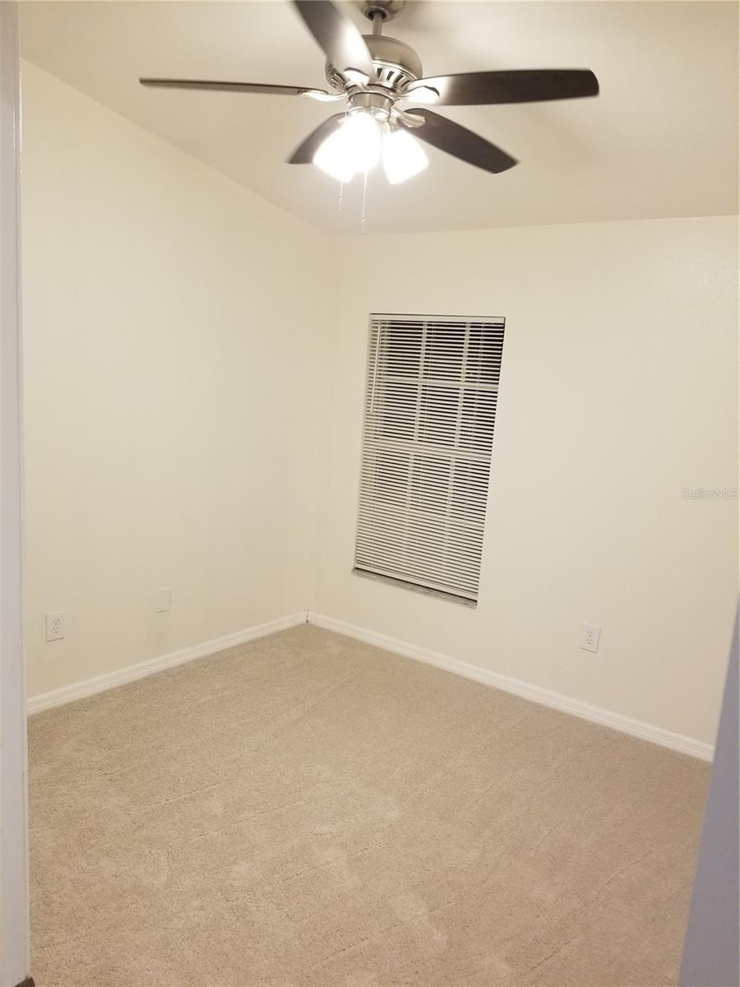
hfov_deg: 53.1
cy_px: 494
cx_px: 370
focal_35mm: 26
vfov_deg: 67.3
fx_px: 741
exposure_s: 1/40
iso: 160
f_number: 1.7
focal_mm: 4.3
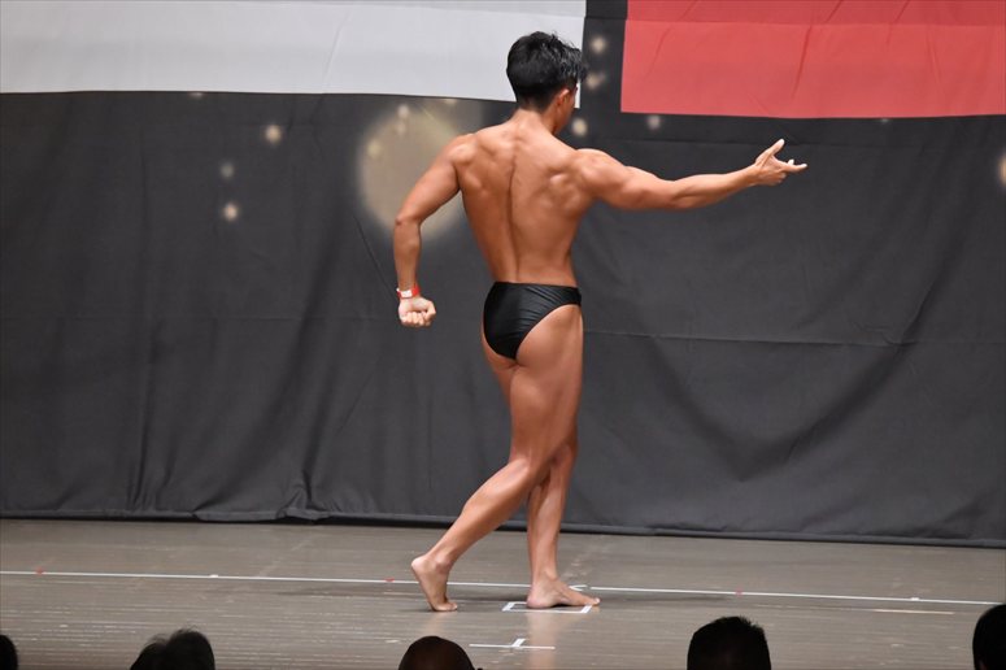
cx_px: 503
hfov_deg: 9.2
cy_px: 335
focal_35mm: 225
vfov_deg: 6.1
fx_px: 6285
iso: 6400
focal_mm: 150
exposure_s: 1/400
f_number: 5.6
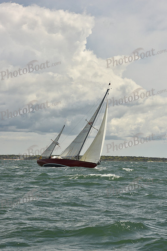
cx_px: 84
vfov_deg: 17.6
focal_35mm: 116
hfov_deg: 11.8
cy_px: 126
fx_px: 807
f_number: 13
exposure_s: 1/800
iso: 320
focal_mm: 116
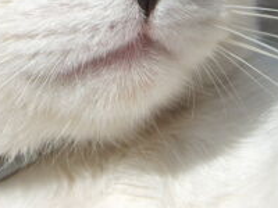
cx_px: 67
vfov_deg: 15.9
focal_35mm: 89
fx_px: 715
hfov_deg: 21.8
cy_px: -49
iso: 50
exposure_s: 1/250
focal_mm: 5.8
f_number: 7.1
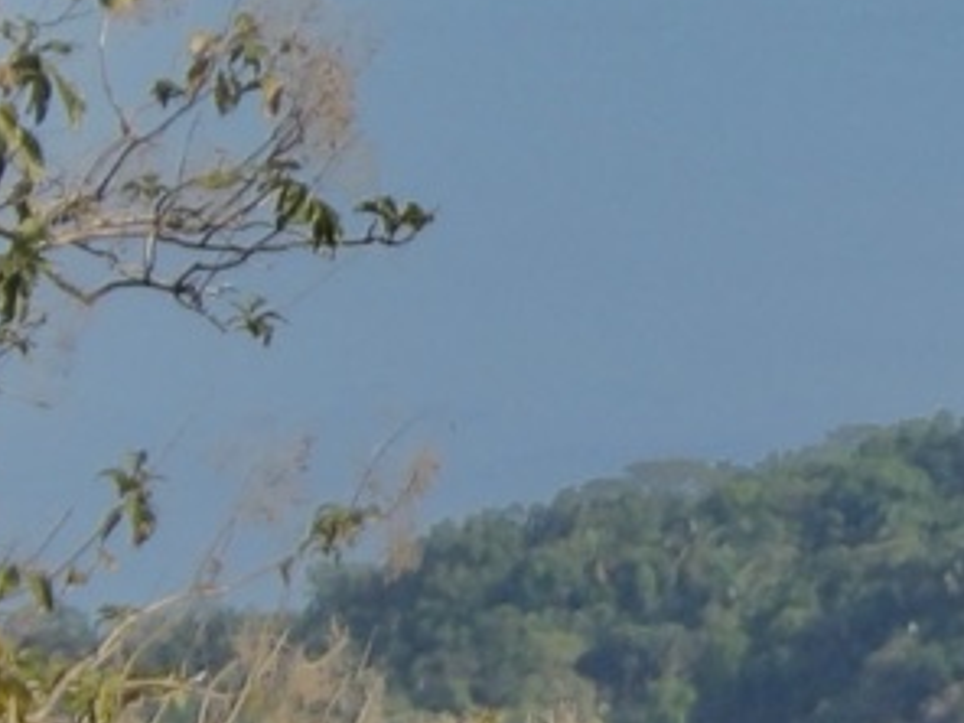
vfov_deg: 3.0
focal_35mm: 500
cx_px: 1628
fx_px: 13924
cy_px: 617
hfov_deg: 3.9
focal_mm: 15.6
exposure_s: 1/60
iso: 234
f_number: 19.9
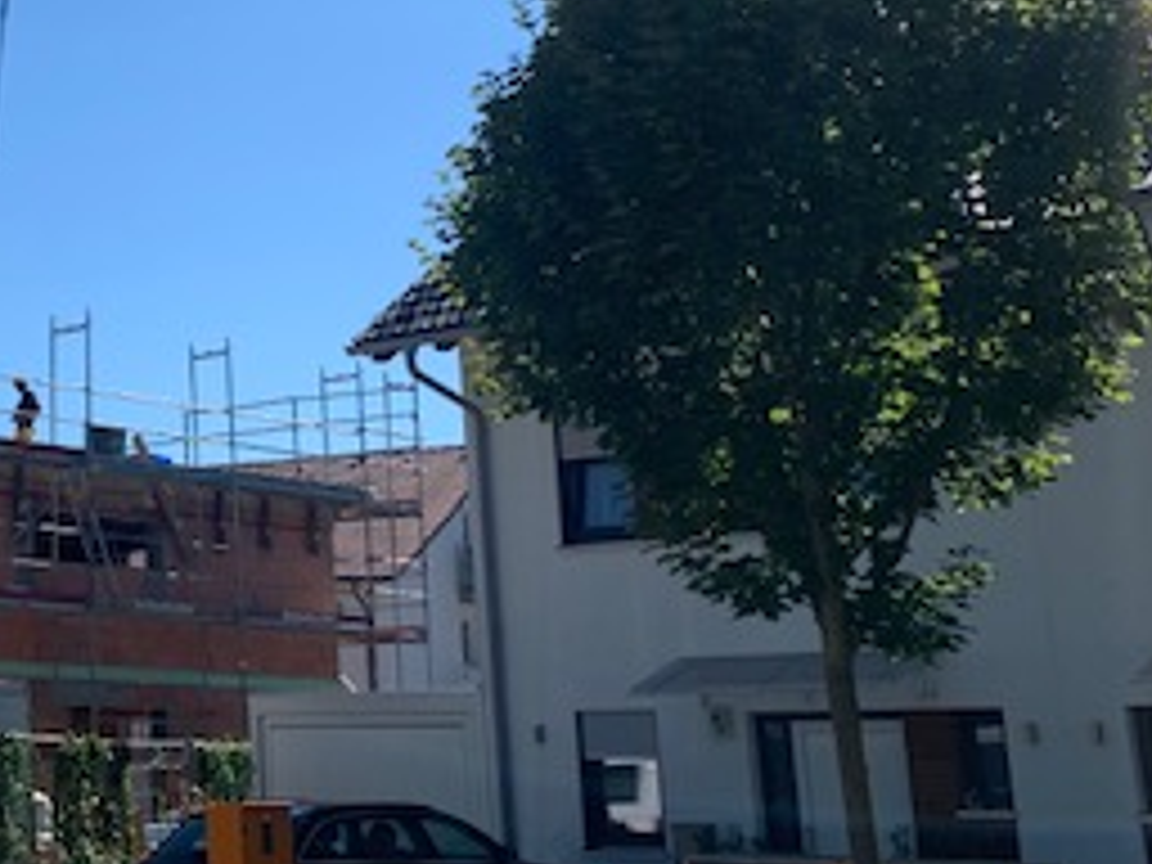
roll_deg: -0.8
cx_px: -94
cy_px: 140
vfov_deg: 22.2
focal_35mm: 65
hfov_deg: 27.5
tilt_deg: +17.7
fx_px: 2163
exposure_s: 1/2681
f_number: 1.8
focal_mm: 4.25
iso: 25
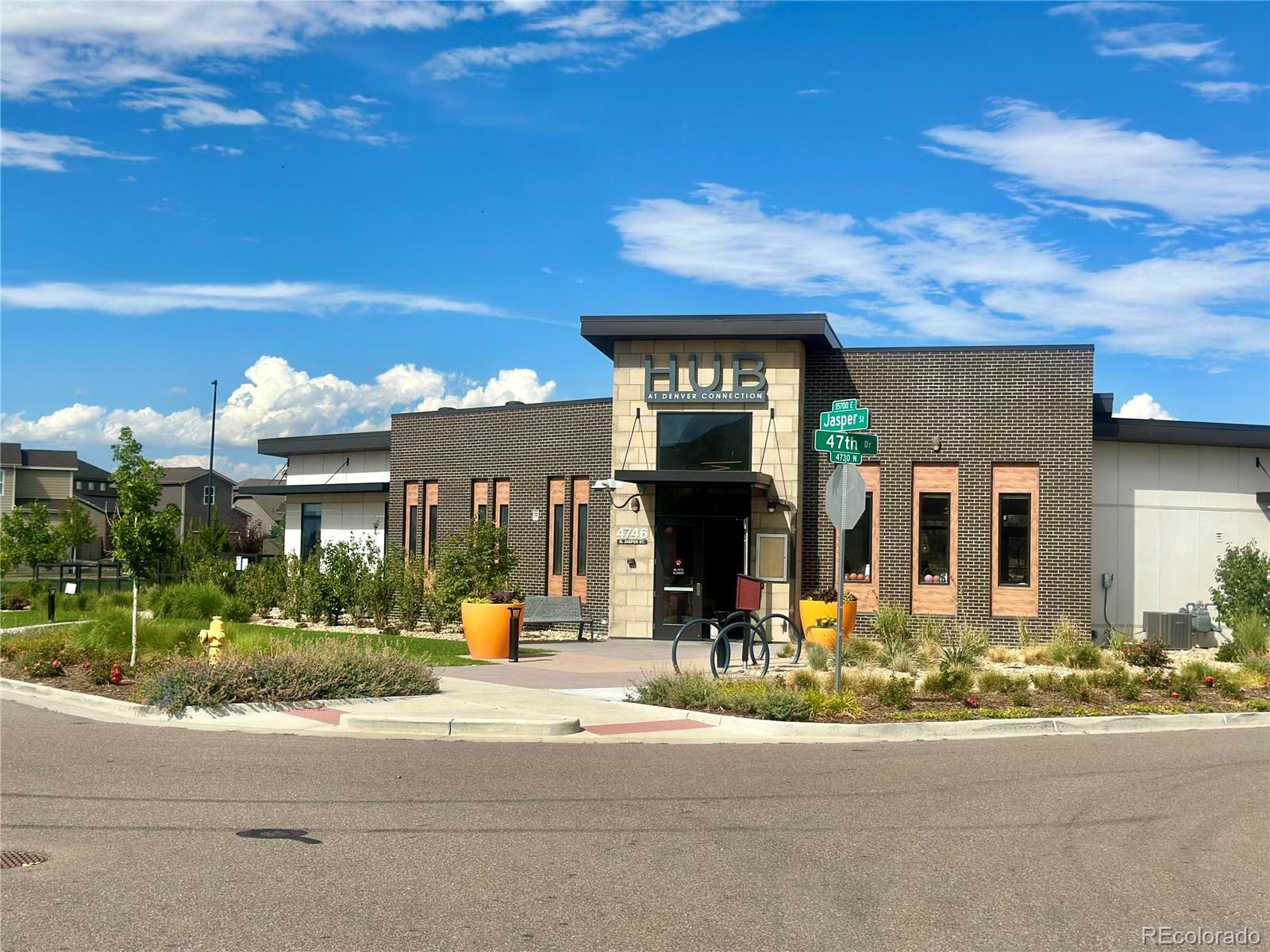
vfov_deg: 30.3
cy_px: 476
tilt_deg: +2.2
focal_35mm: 48
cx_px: 635
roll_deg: -1.0
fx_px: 1761
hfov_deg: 39.7
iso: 100
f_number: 1.78
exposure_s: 1/8929
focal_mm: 6.86
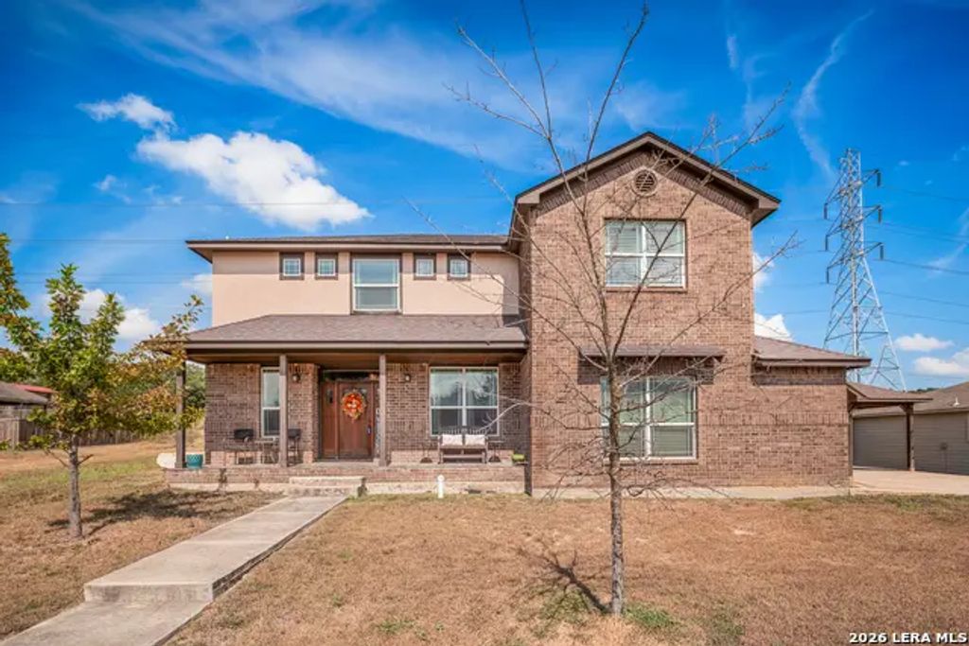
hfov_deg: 104.2
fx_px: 377
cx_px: 484
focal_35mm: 14
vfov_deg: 81.2
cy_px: 323
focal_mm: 9
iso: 125
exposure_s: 1/200
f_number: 7.1
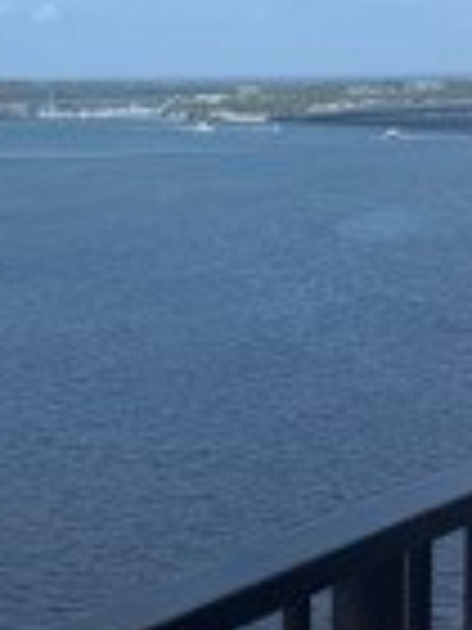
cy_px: 256
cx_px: -211
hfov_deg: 12.8
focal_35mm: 110
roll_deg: +1.0
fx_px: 2000
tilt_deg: -6.5
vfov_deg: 17.9
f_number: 1.78
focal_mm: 6.76
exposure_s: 1/4975
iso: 80
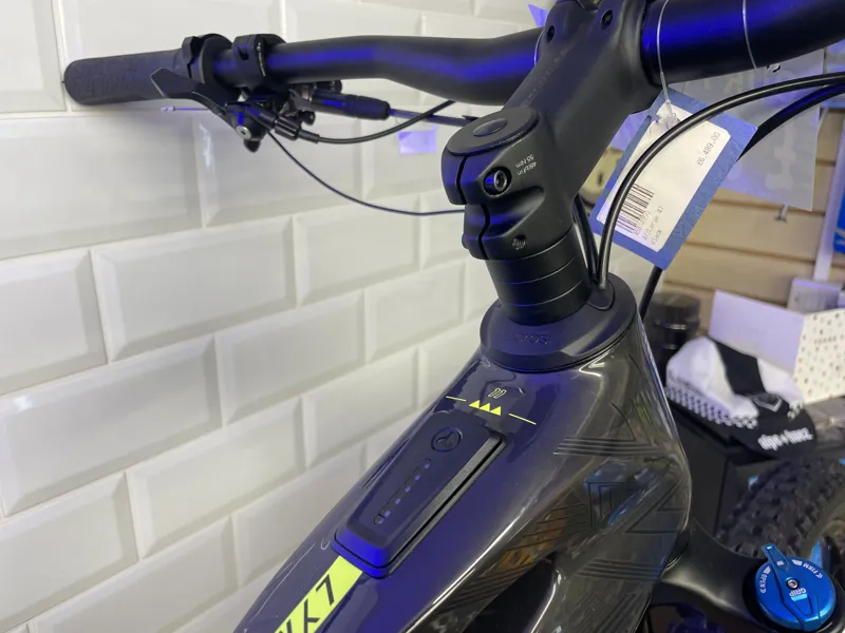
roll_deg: -0.9
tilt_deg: -19.1
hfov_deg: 67.3
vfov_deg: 53.1
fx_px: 635
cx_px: 422
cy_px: 316
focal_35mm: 26
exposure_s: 1/100
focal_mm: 4.2
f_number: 1.6
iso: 100
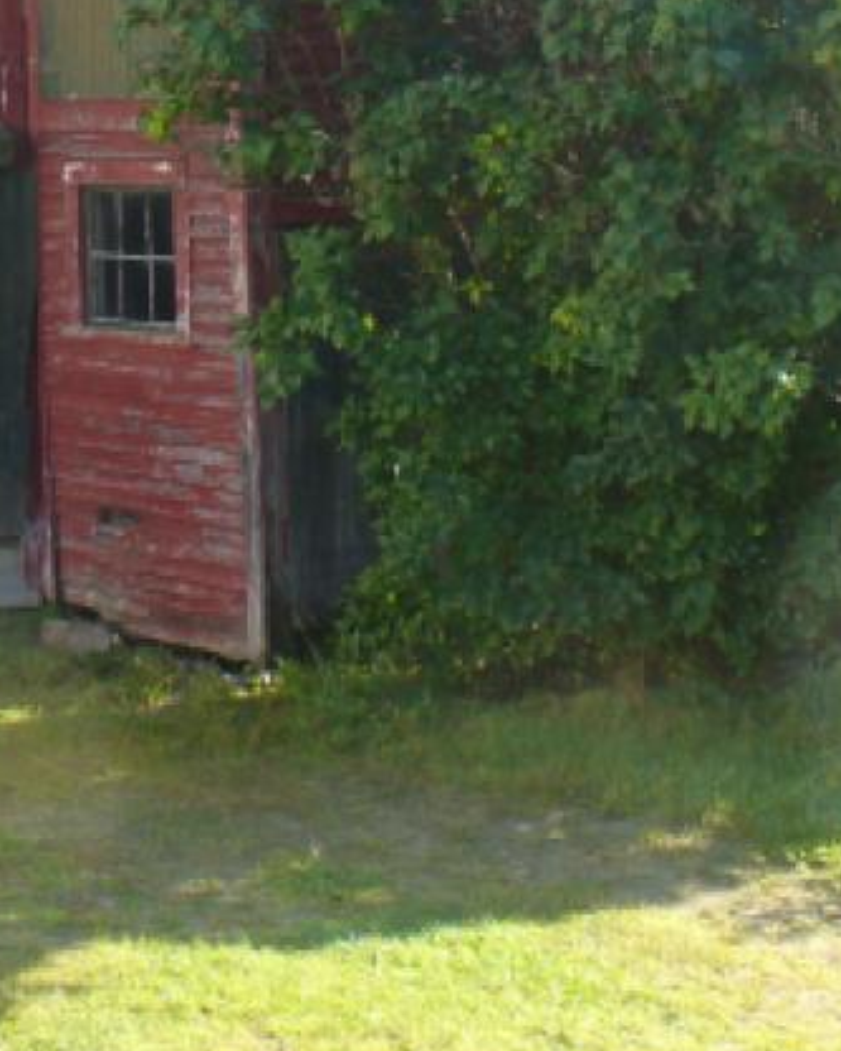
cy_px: 112
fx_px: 2768
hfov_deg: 17.3
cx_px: 341
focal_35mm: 89
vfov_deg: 21.0
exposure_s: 1/200
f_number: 2.8
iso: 80
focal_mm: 6.1
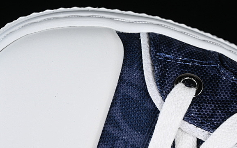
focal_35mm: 143
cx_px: 149
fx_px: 924
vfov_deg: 9.1
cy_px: 146
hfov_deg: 14.6
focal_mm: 50
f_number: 6.3
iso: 160
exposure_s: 1/60
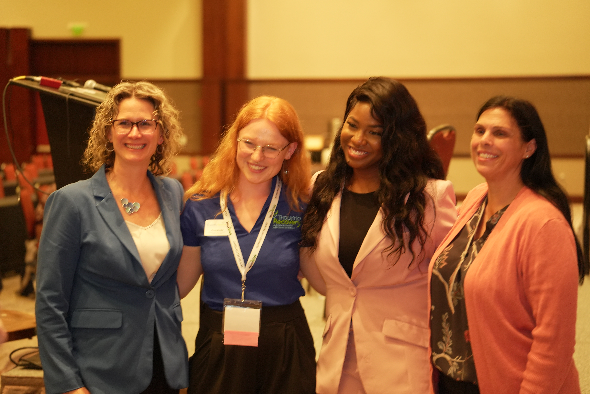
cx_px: 295
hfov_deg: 28.8
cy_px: 197
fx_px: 1147
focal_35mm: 70
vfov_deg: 19.5
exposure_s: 1/50
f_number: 2.8
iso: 2000
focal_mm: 70
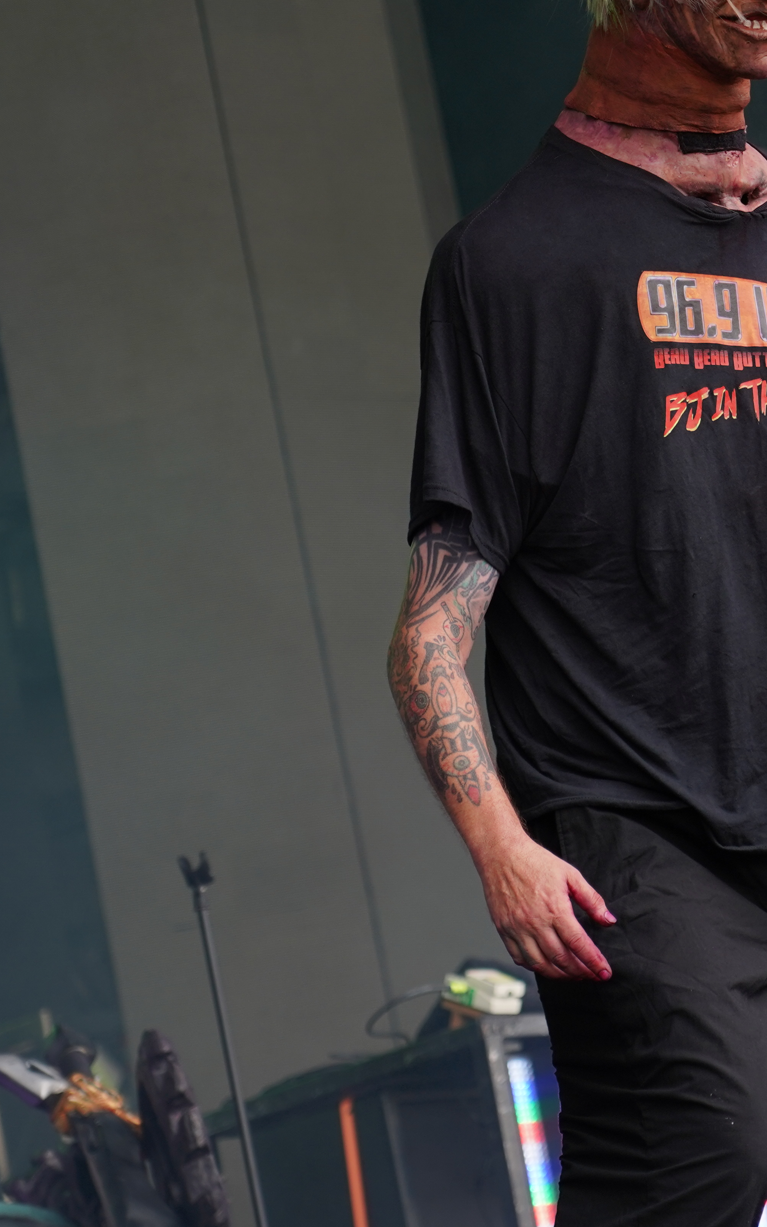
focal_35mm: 200
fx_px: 6690
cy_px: 490
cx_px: 778
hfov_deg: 6.5
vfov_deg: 10.5
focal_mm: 105
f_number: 4
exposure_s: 1/125
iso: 250
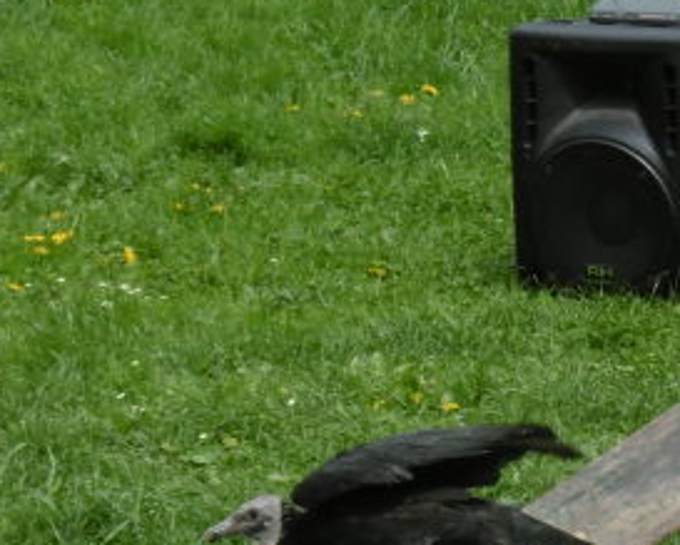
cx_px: 762
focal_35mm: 257
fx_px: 5178
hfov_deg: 7.5
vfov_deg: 6.0
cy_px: 314
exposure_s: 1/400
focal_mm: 16.2
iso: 100
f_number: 4.7
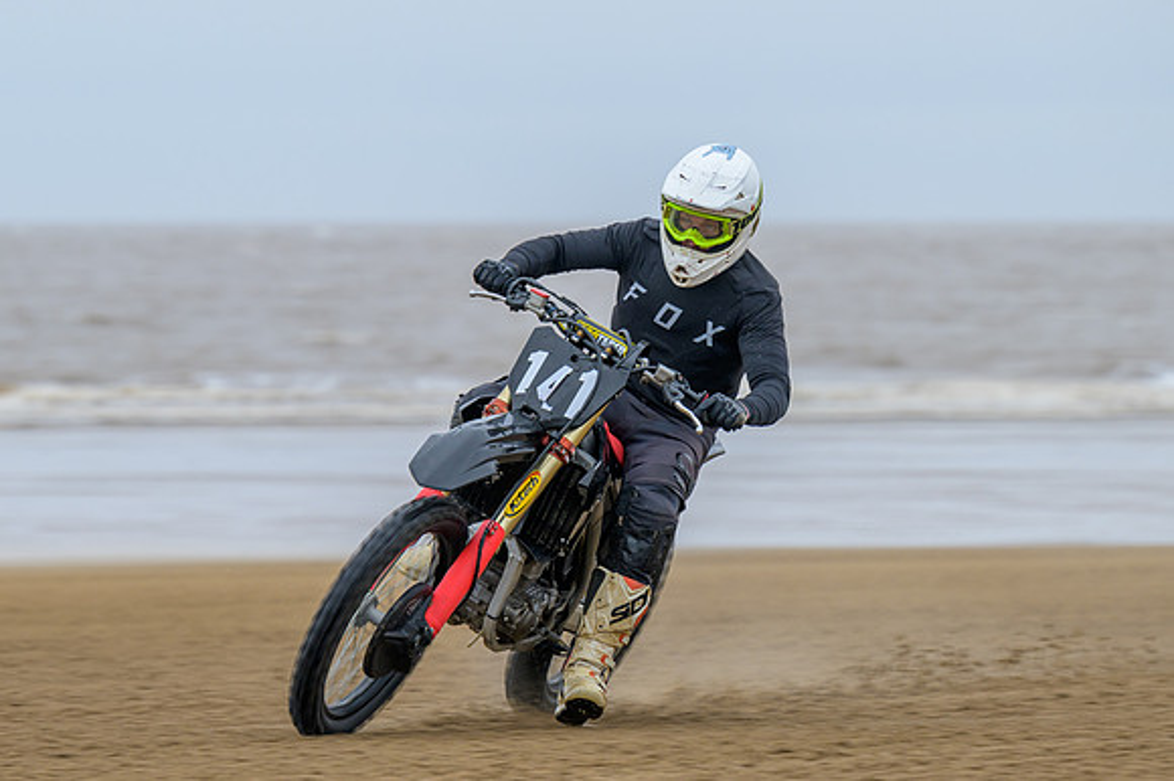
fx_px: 9242
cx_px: 490
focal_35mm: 284
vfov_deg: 4.8
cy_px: 417
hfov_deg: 7.3
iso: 180
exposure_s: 1/320
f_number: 4
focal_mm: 150
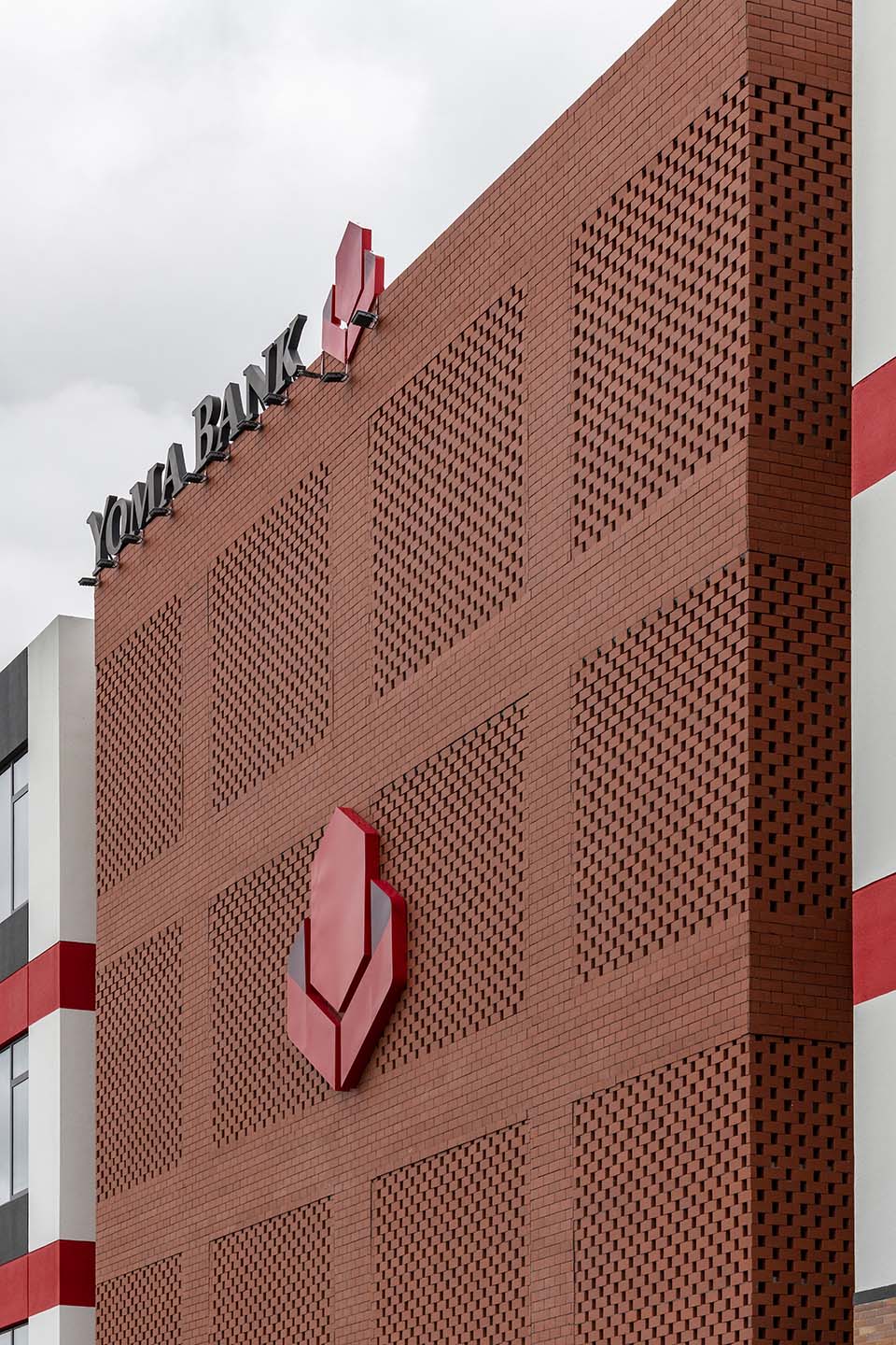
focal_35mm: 70
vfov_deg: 28.8
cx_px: 448
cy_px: 672
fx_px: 2613
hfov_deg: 19.5
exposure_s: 1/500
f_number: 8
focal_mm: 70
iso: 320
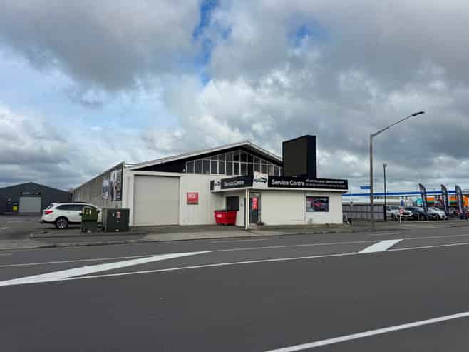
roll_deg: -0.2
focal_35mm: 24
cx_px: 234
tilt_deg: +5.6
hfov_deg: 71.6
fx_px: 325
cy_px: 176
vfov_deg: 56.8
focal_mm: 6.76
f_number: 1.78
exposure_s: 1/5814
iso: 80
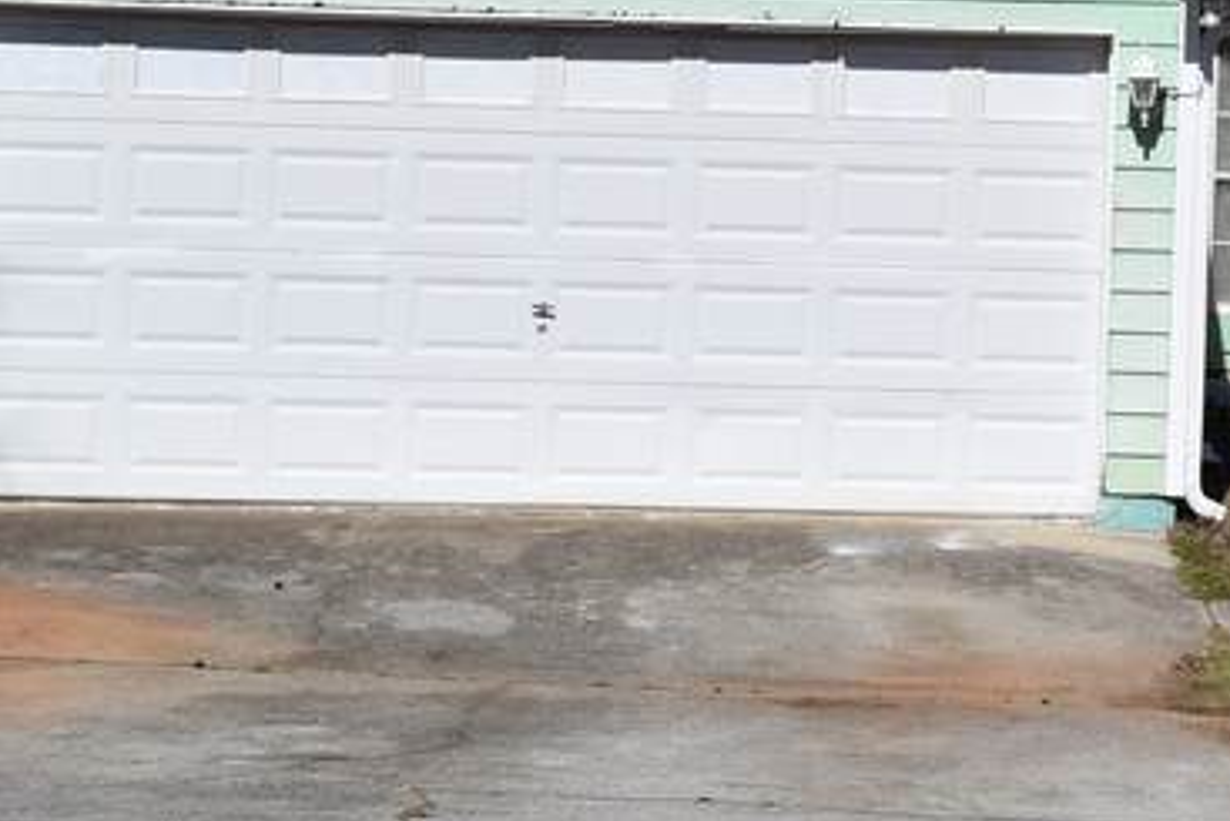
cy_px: 390
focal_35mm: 131
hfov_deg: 15.2
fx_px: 4469
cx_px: 1444
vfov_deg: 10.5
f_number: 11
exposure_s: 1/500
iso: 200
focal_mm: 25
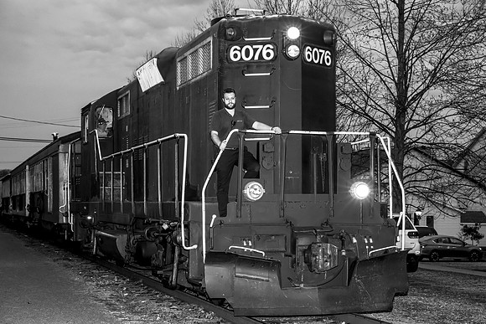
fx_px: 898
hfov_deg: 30.3
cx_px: 262
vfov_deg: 20.5
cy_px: 159
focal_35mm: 66
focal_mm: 61
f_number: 7.1
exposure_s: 1/80
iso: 1600
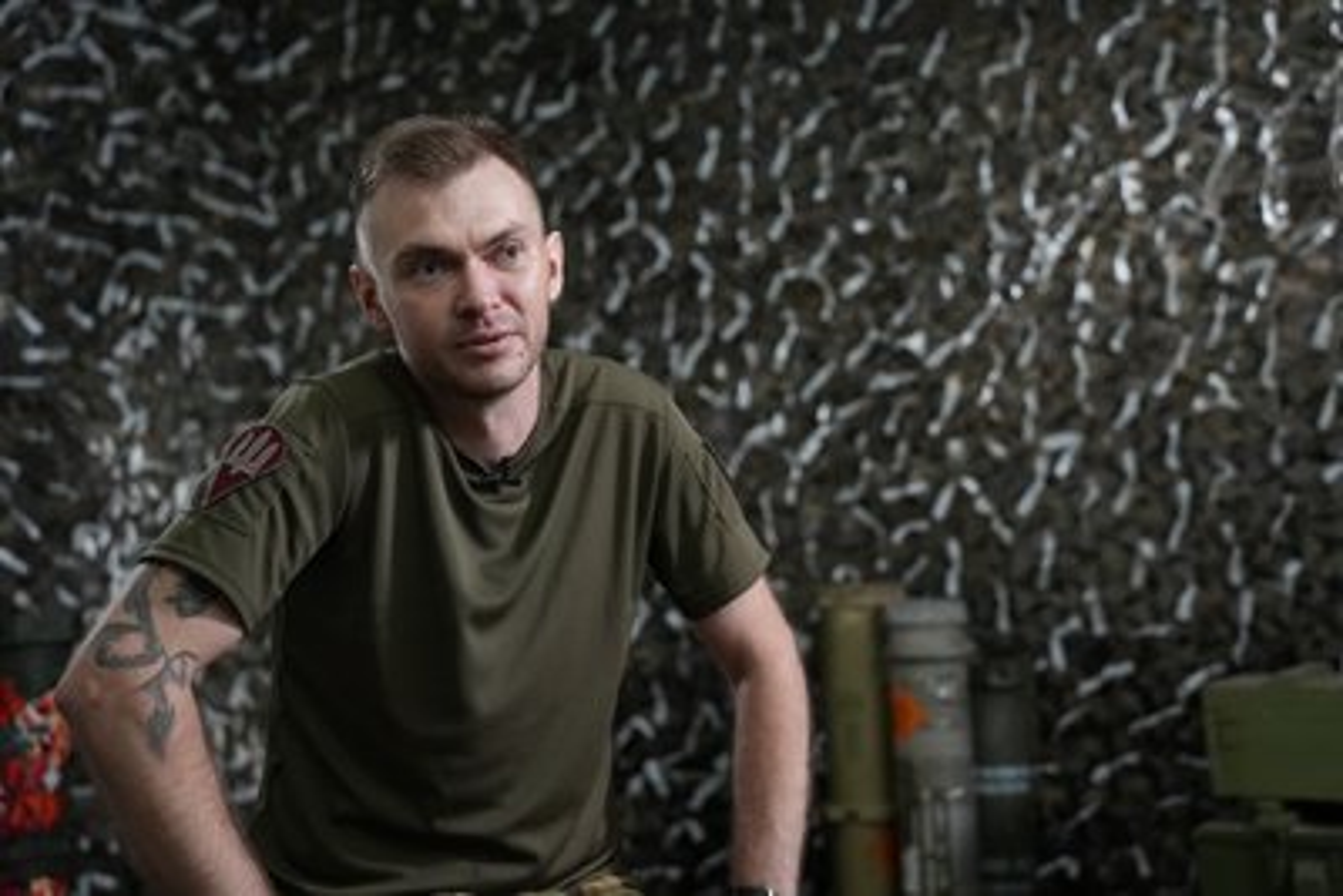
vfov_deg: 27.5
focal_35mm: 49
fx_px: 1829
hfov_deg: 40.3
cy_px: 448
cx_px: 672
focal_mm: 49
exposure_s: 1/250
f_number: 2.8
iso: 6400
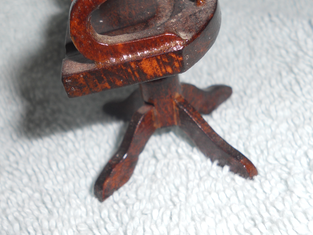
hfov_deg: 36.6
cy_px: 115
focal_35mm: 52
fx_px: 470
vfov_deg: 28.0
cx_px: 114
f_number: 8.8
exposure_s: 1/25
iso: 80
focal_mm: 5.8
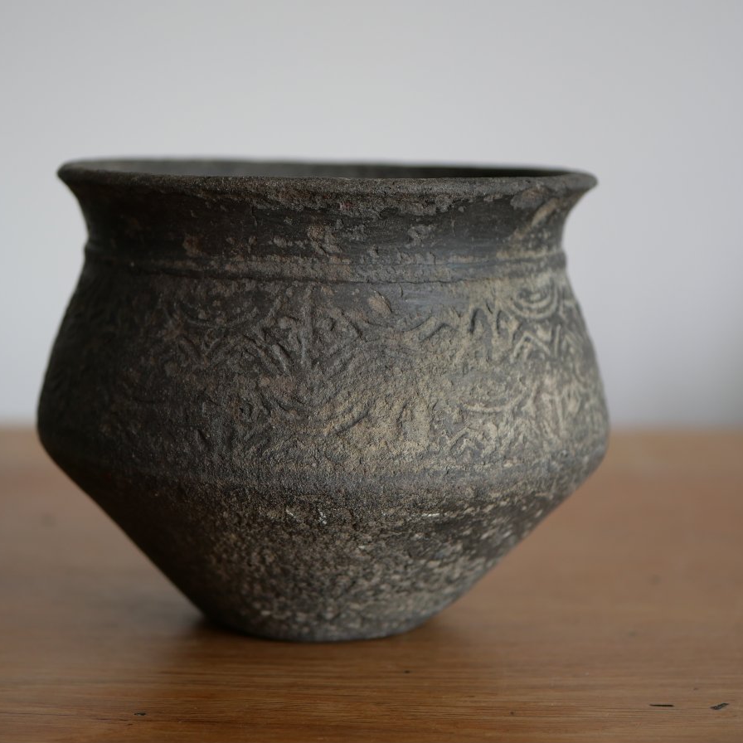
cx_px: 304
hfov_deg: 24.3
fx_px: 1724
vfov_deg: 24.3
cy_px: 372
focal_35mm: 71
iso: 250
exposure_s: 1/60
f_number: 2.8
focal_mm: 30
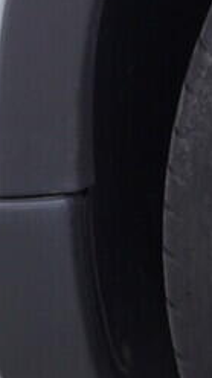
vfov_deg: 9.9
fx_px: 2195
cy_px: 175
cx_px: 927
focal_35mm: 219
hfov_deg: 4.9
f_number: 4
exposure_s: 1/60
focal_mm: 24
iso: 125
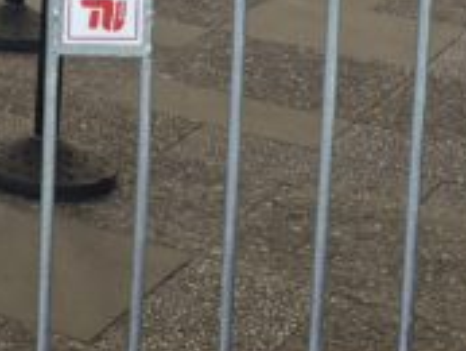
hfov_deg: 12.6
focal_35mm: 136
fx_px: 1832
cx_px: -488
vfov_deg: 10.2
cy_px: -313
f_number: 1.8
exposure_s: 1/100
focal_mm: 5.4
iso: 160
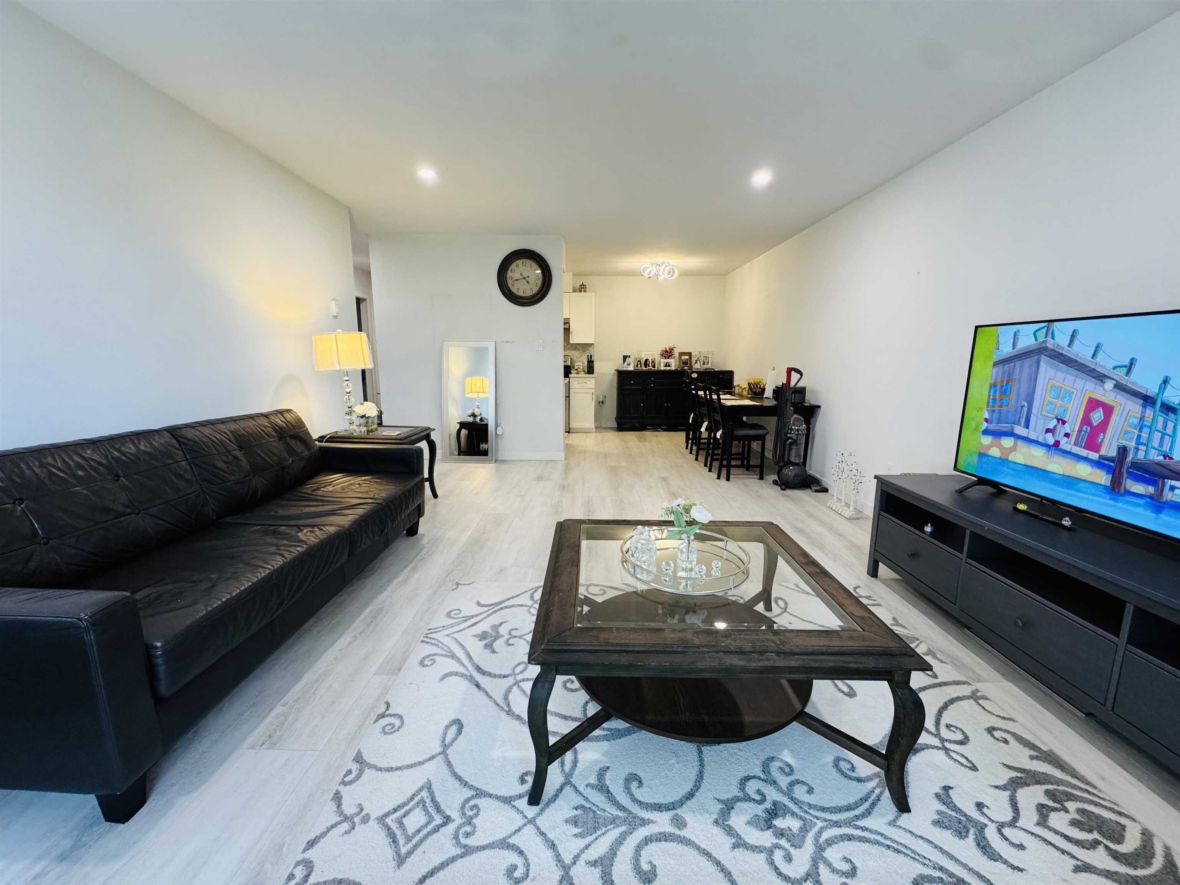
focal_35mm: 14
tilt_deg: -10.7
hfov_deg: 102.1
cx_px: 590
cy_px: 442
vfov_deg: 85.7
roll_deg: +0.4
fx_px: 477
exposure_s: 1/120
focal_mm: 2.22
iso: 320
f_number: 2.2
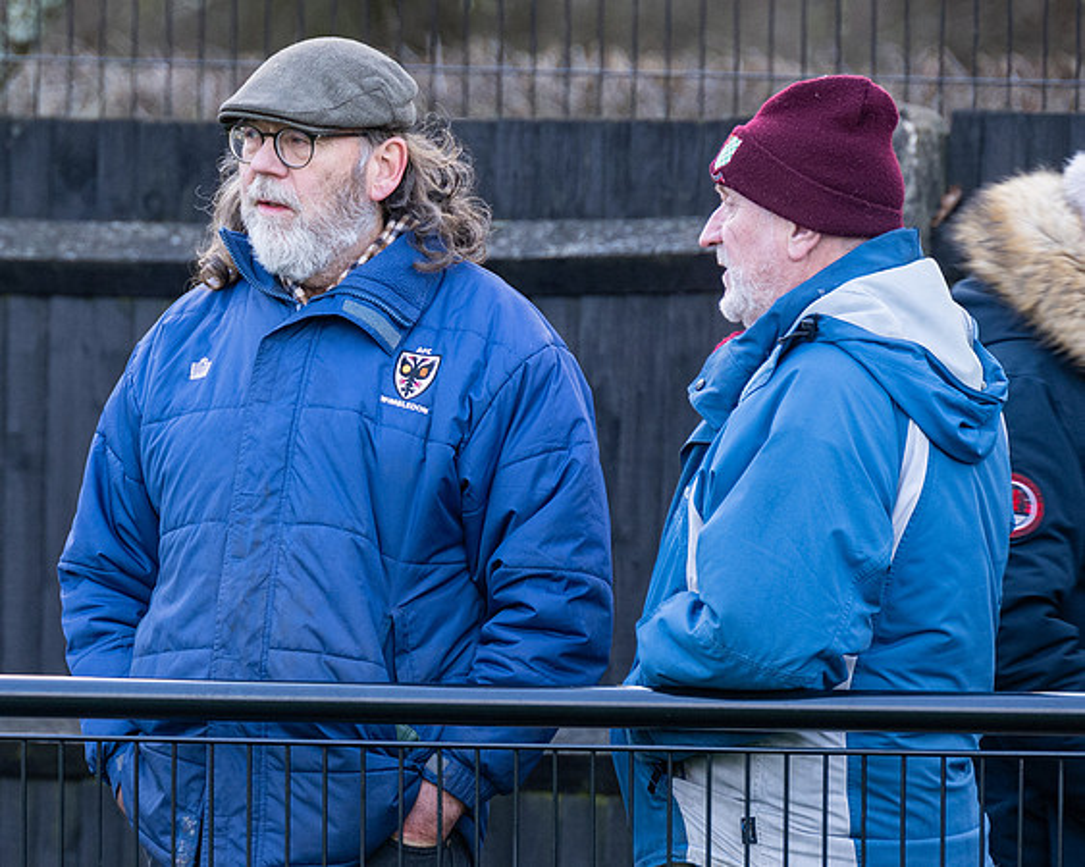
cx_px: 245
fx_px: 21904
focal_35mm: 682
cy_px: 509
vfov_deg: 2.3
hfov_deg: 2.8
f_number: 4
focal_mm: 280
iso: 400
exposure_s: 1/200
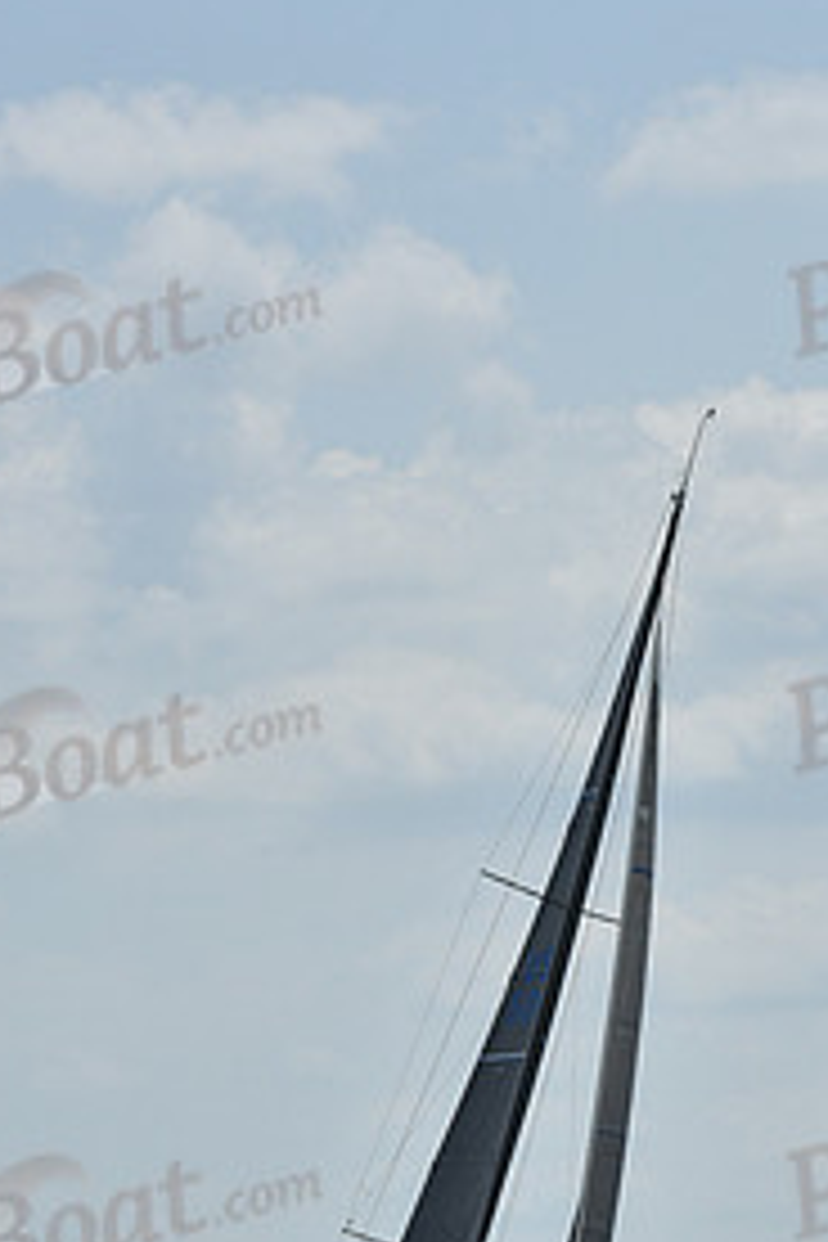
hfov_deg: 4.0
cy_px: 954
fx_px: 11971
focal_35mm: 347
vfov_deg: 5.9
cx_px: 556
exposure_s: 1/1250
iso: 250
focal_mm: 165
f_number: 10
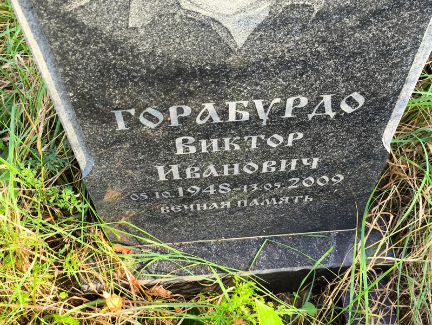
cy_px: 162
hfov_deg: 38.2
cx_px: 216
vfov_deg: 29.1
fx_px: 624
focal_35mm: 50
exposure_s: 1/147
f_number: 1.7
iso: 50
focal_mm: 4.71
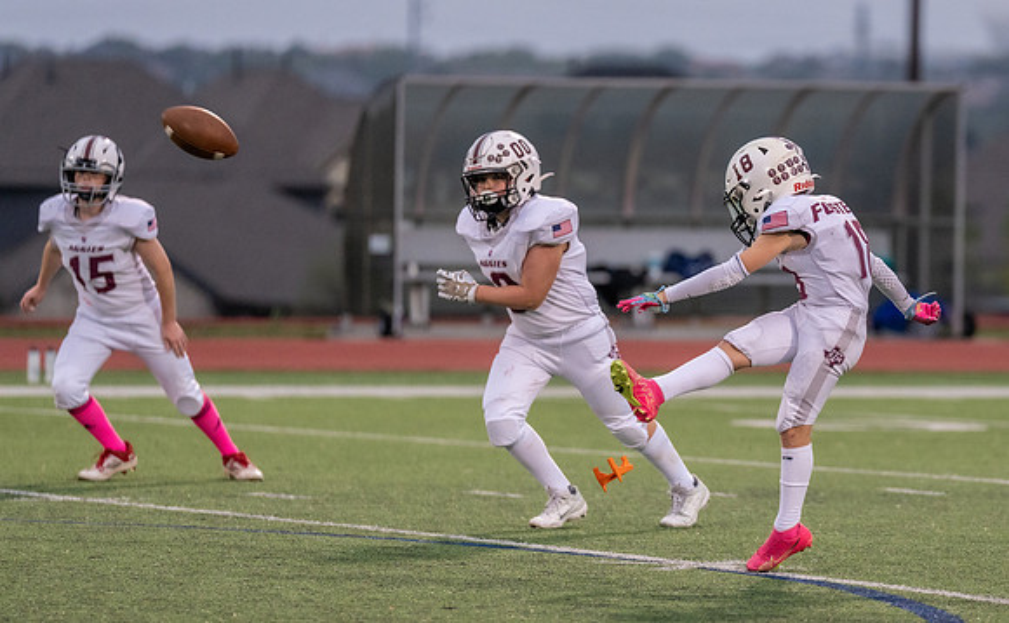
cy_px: 322
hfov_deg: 6.6
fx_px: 8715
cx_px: 776
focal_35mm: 318
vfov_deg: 4.1
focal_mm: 200
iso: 2000
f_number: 2.8
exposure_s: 1/1250
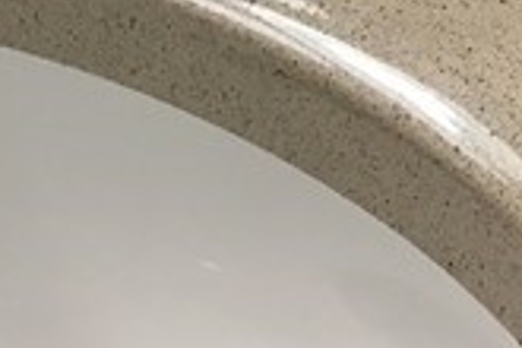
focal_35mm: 187
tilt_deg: -42.0
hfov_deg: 10.9
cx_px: 70
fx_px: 2711
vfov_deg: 7.3
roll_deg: +0.0
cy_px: -104
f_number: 2.2
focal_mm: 4.15
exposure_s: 1/40
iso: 25
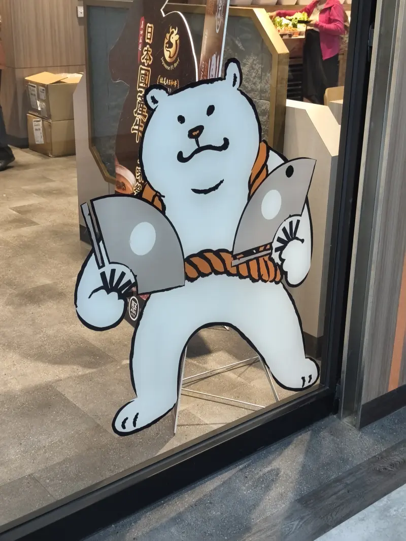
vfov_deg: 41.2
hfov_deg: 31.5
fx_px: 720
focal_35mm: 46
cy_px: 270
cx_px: 203
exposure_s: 1/60
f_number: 1.65
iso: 640
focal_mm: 6.18
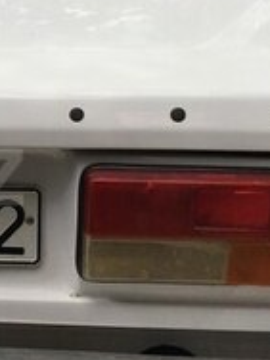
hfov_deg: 13.4
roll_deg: +3.5
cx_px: -172
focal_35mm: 102
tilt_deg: -18.0
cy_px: 177
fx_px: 1061
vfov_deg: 19.3
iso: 25
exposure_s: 1/712
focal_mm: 4.15
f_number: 2.2
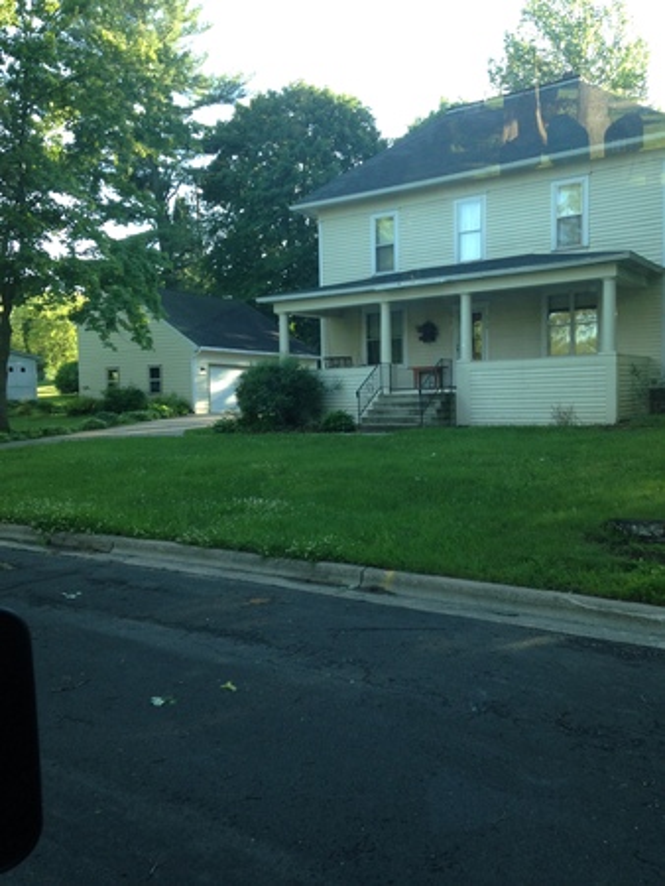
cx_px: 332
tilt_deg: -3.4
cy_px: 443
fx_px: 844
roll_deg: +0.8
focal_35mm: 33
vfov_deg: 55.3
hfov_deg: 43.0
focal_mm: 4.12
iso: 80
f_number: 2.4
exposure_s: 1/120
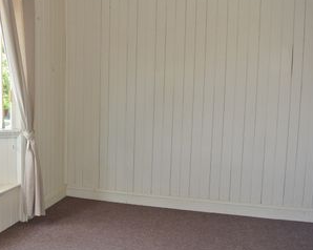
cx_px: 87
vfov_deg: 37.3
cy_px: 133
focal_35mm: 40
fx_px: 370
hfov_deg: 44.6
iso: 200
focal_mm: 10
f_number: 4
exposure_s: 1/125
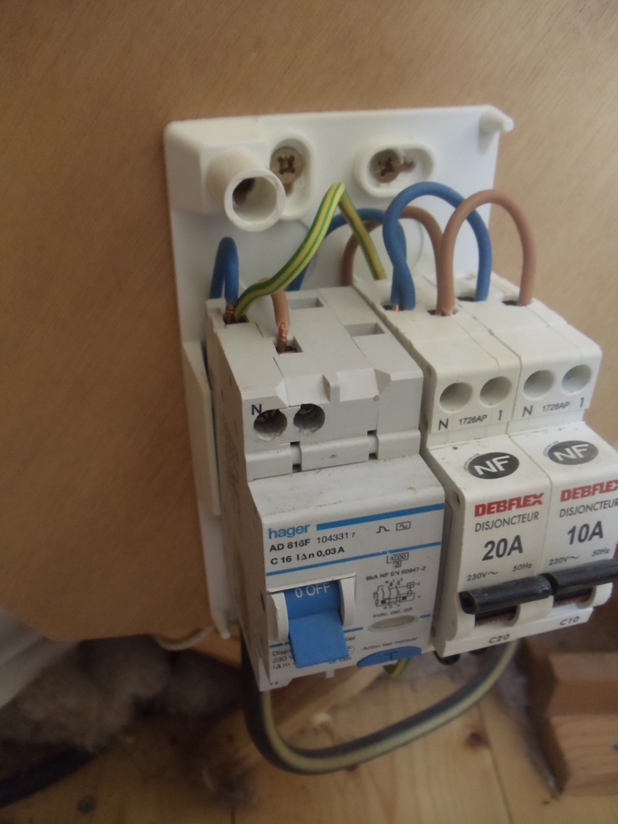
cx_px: 309
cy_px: 412
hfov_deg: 32.9
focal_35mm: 44
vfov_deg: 42.9
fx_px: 1047
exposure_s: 1/60
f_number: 3.5
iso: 400
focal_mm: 6
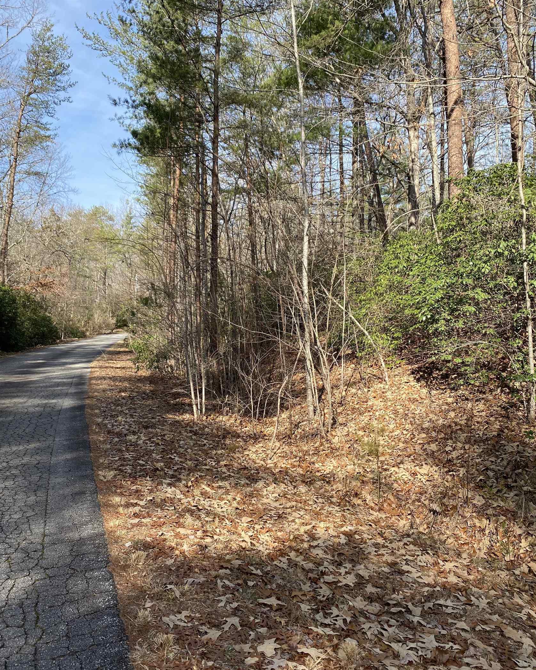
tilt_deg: +2.4
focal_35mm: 28
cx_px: 261
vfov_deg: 62.2
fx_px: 555
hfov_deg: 51.5
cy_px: 332
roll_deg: -1.6
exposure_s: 1/905
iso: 32
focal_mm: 4.25
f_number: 1.8
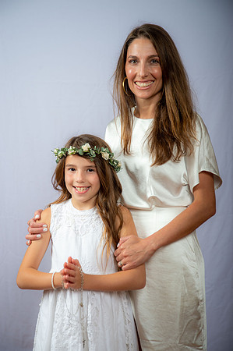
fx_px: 681
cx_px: 116
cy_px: 176
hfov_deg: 19.4
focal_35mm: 70
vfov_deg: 28.9
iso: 250
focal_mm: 70
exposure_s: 1/200
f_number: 5.6
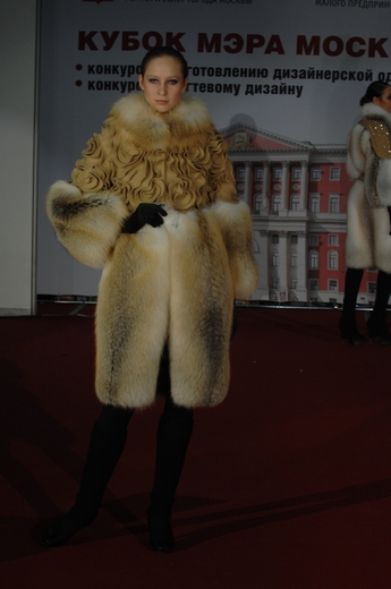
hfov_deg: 12.1
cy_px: 294
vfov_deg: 18.2
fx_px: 1839
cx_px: 196
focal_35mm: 112
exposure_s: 1/160
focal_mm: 75
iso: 400
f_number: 7.1
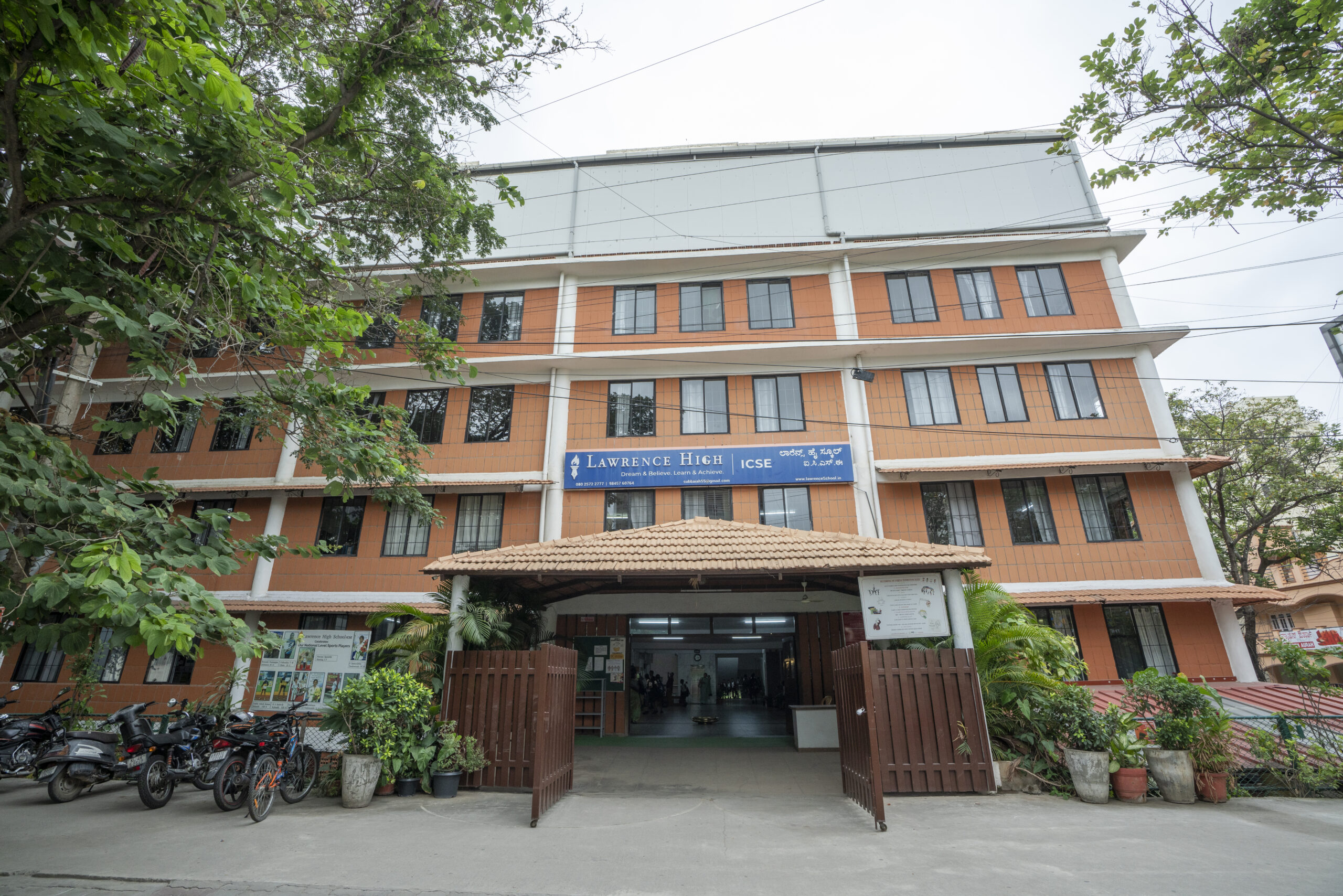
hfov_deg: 96.7
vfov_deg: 73.8
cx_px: 672
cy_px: 448
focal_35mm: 16
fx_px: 597
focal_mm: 16
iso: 400
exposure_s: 1/80
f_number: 10
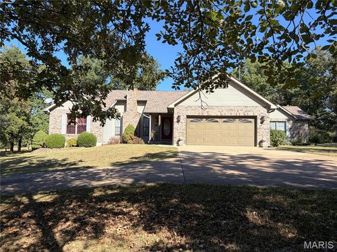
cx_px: 168
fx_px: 253
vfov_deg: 53.1
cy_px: 126
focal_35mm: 26
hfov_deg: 67.3
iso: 50
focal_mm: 5.96
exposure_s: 1/1848
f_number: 1.6
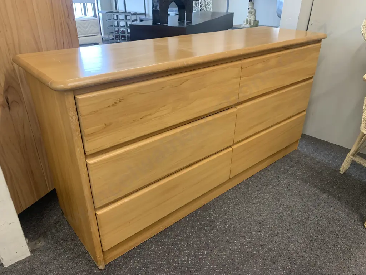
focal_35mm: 26
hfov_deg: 67.3
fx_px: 275
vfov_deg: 53.1
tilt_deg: -28.3
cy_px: 138
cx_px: 183
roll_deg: -1.5
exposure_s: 1/50
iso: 80
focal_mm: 4.25
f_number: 1.8
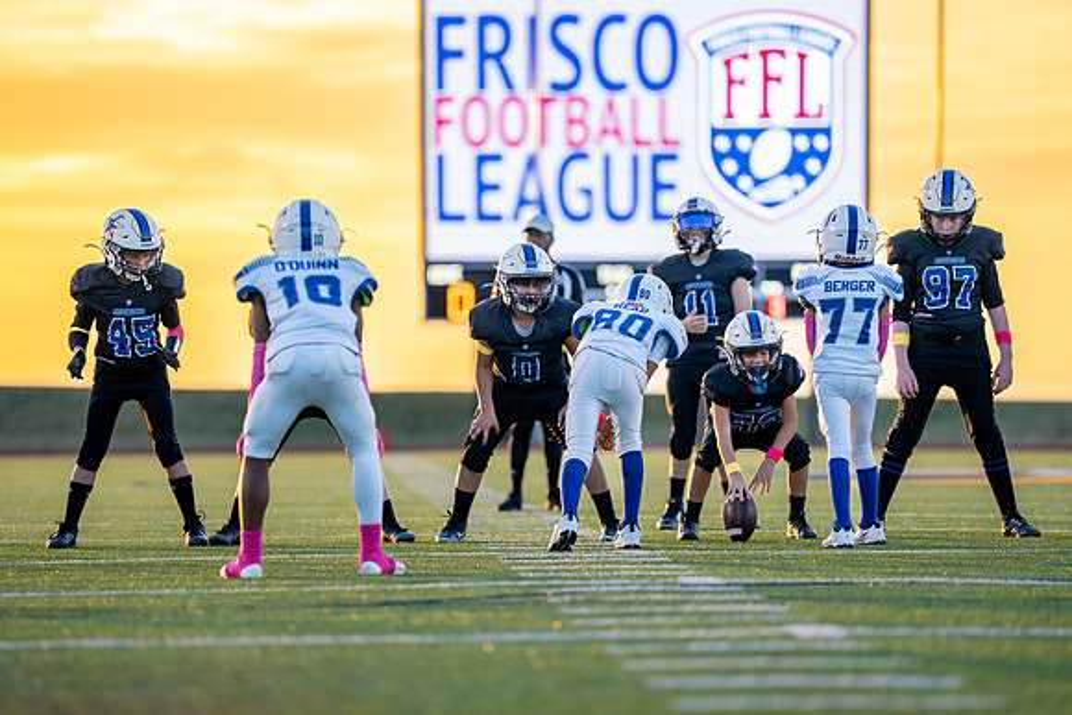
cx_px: 556
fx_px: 6247
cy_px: 366
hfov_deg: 9.8
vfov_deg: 6.6
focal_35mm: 210
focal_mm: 200
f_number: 2.8
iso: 640
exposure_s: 1/1250
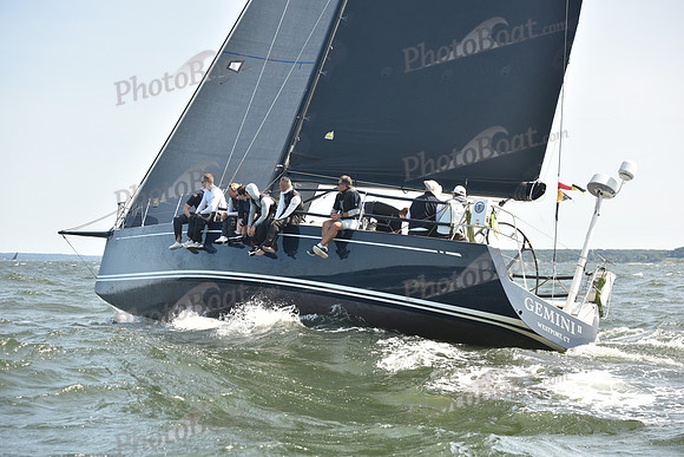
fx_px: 1330
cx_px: 342
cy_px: 228
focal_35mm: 70
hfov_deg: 28.8
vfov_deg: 19.5
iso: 250
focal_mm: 70
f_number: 4.5
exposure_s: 1/800
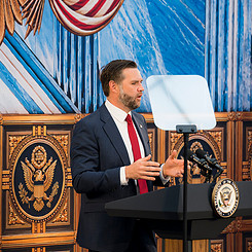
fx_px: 2487
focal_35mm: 302
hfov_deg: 5.8
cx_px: 125
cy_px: 141
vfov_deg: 5.8
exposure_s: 1/200
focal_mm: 150
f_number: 2.8
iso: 200
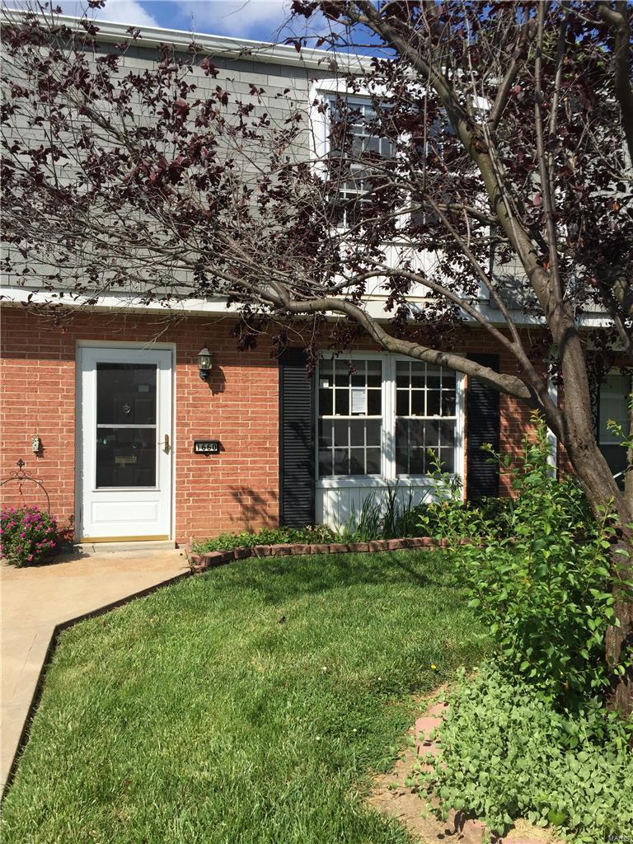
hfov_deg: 48.2
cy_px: 422
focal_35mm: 29
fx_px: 707
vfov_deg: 61.7
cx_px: 316
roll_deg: -1.0
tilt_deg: +0.6
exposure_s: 1/1799
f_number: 2.2
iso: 32
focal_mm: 4.15
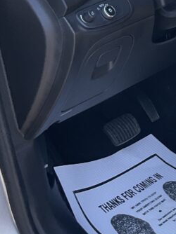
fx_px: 604
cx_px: 236
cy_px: 128
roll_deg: -1.8
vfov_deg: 22.0
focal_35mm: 89
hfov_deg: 15.7
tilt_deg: -31.7
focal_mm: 3
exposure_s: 1/120
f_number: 1.8
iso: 20
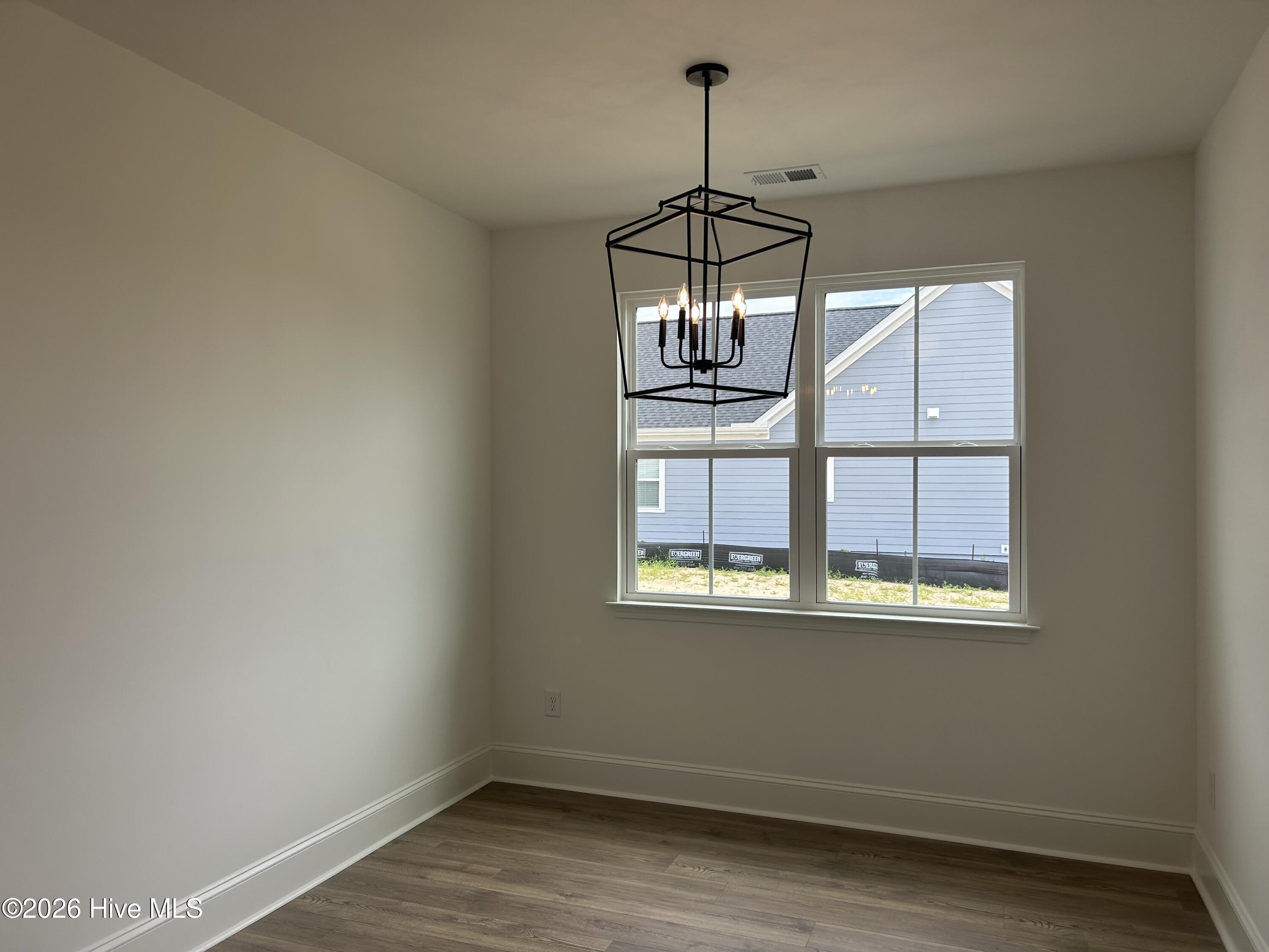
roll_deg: +0.1
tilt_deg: -0.2
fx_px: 953
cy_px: 476
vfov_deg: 53.1
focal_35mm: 26
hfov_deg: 67.3
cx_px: 634
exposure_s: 1/738
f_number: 1.5
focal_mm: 5.7
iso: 50
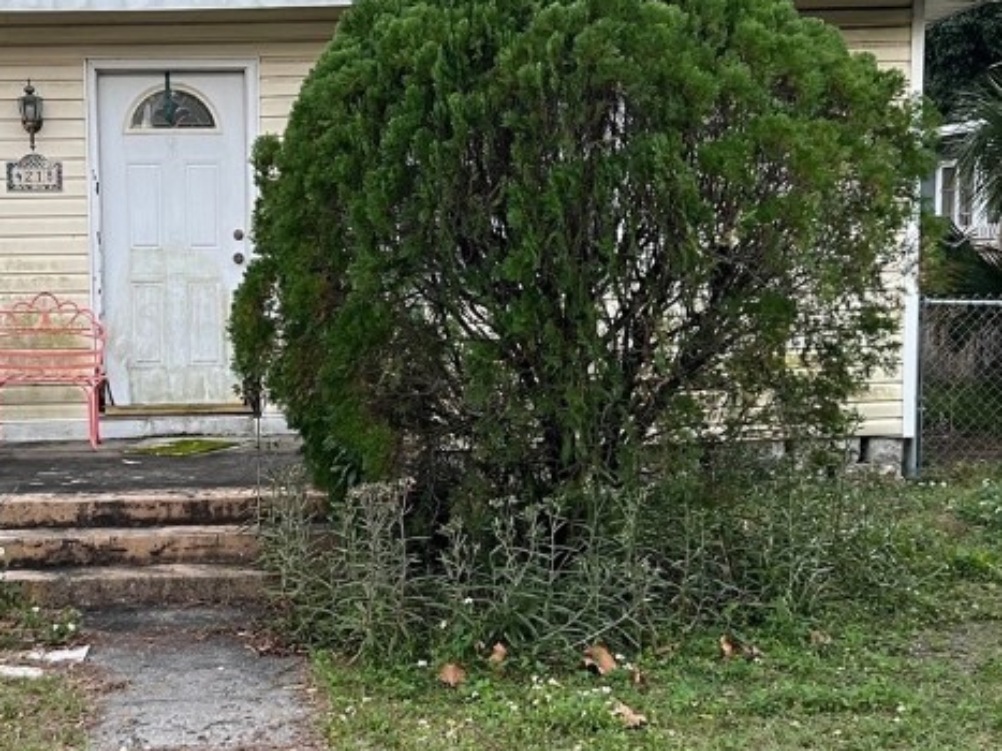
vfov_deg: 25.6
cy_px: 470
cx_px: 268
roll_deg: +0.8
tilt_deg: -8.2
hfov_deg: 33.2
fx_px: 1650
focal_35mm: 57
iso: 125
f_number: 1.5
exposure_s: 1/85
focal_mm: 5.7
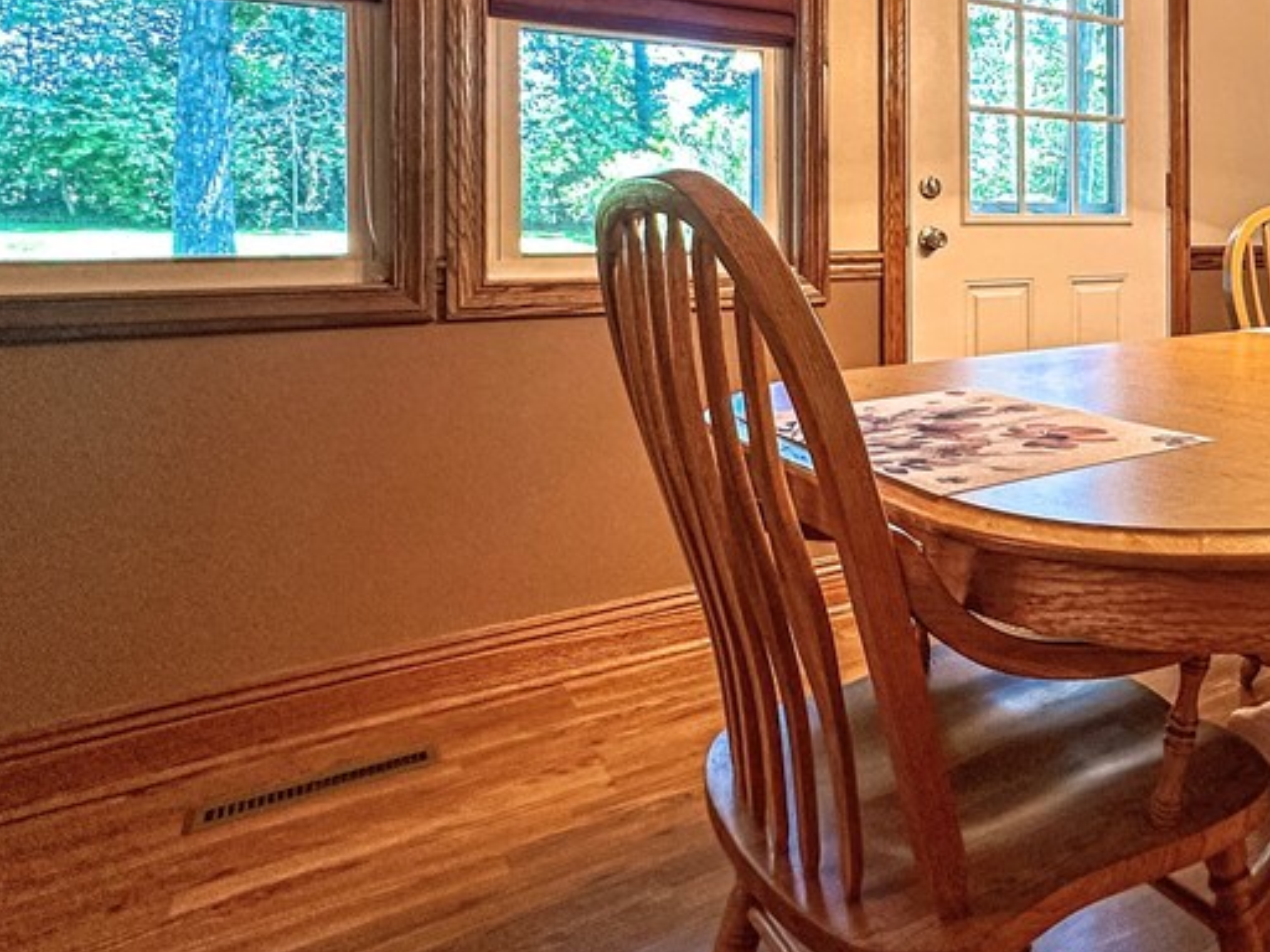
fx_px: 1027
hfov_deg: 55.7
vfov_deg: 47.9
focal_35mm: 28
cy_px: 238
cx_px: 1124
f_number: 2.2
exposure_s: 1/60
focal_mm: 2.22
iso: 200
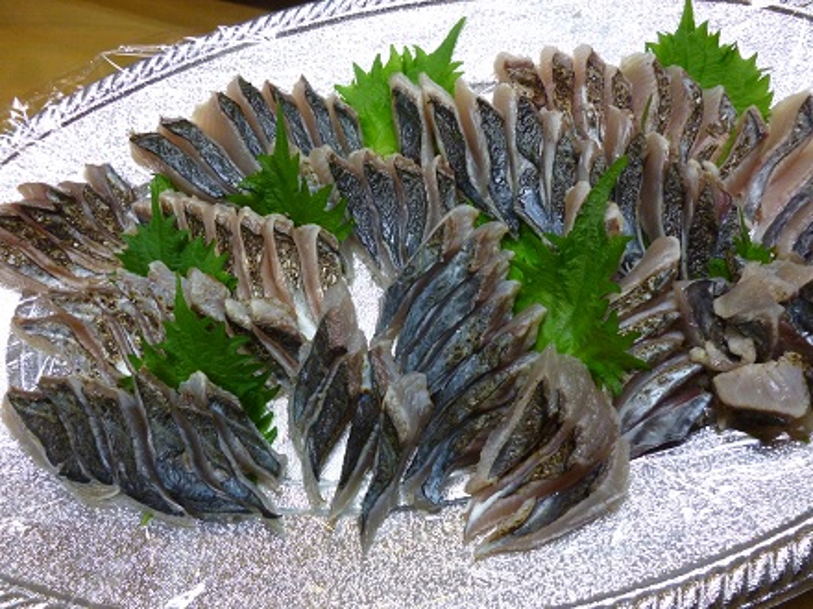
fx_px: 658
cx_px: 406
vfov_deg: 49.7
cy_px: 304
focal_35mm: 28
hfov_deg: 63.4
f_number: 3.1
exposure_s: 1/40
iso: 400
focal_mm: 5
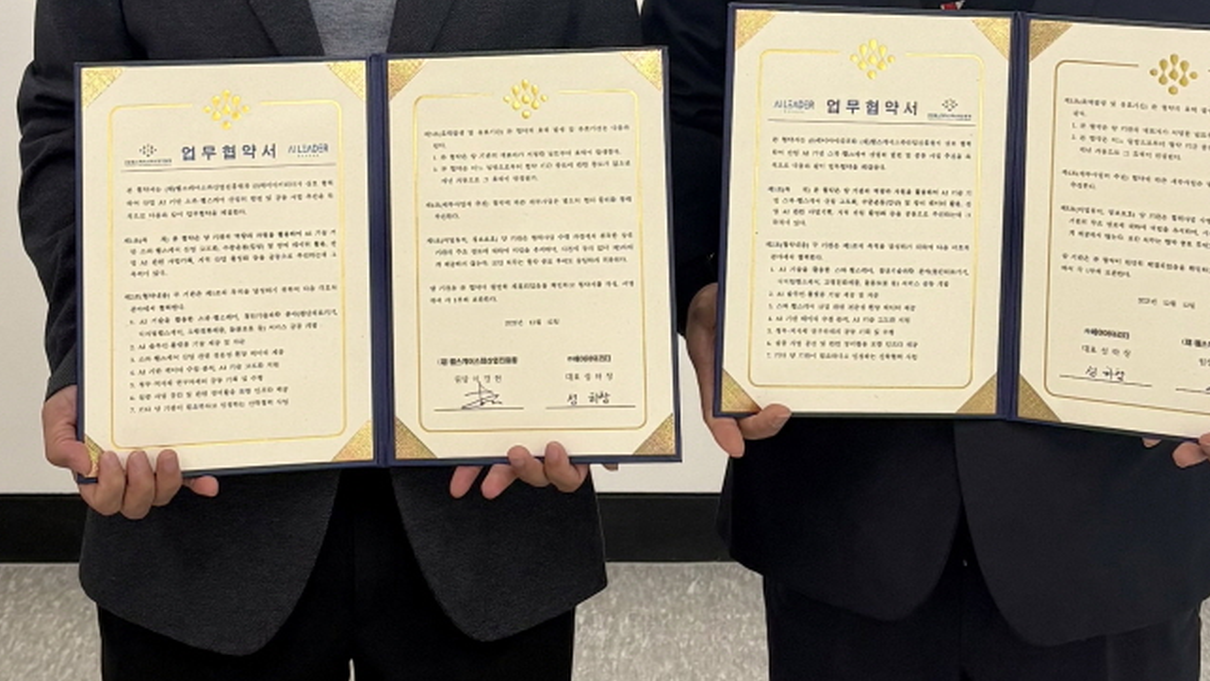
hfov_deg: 28.2
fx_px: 2406
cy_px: 39
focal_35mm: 75
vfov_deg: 15.9
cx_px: 569
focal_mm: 5.96
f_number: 1.6
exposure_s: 1/120
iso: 50
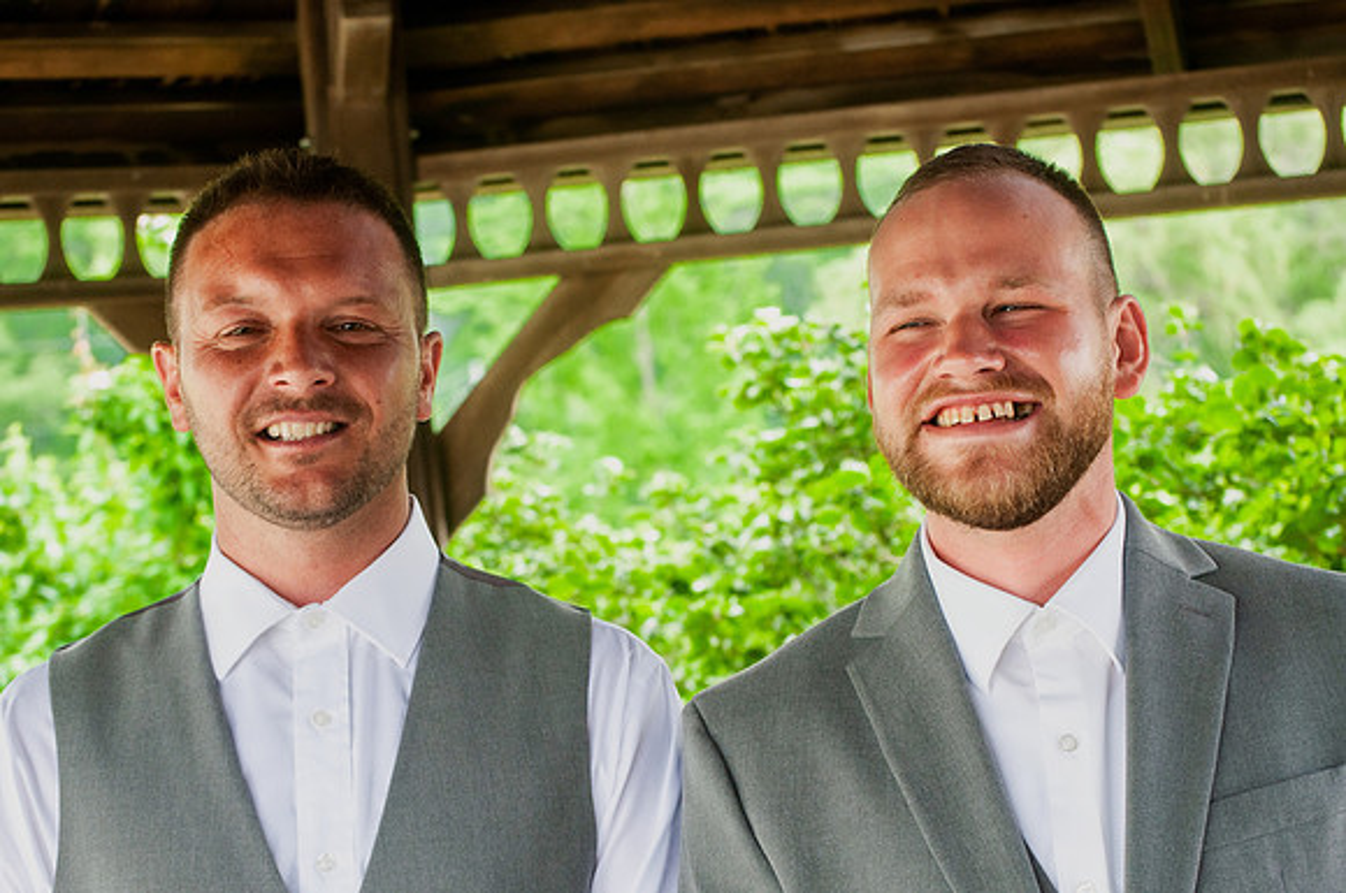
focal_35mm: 82
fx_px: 3080
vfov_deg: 16.5
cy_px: 446
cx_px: 673
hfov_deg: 24.6
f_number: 5.6
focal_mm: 55
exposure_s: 1/125
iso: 400
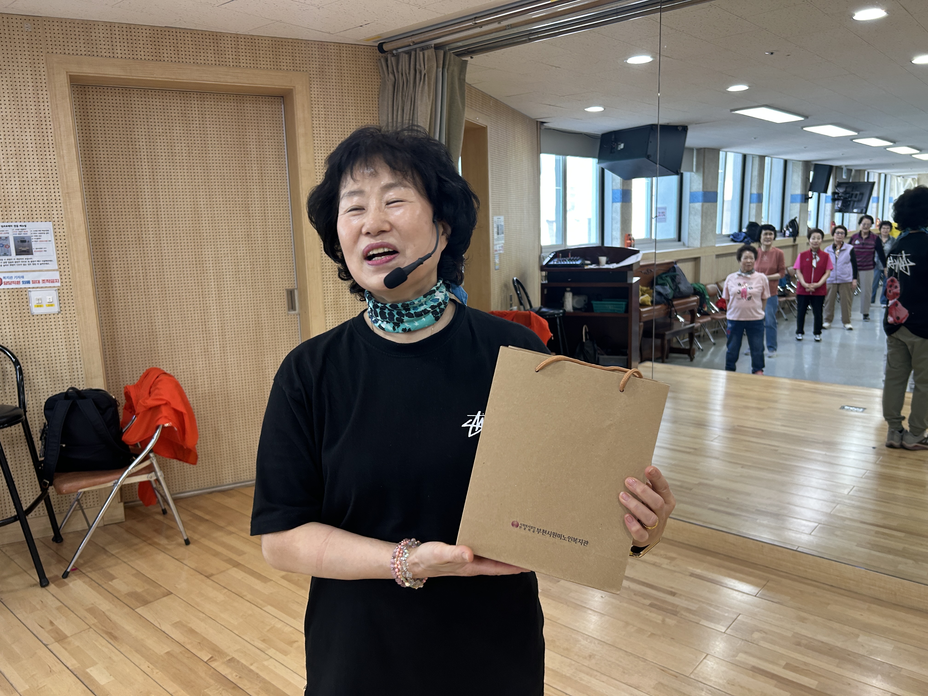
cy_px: 348
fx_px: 697
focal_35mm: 26
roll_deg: +0.7
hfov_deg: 67.3
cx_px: 464
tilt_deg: -7.0
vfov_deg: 53.1
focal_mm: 5.7
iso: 125
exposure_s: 1/120
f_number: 1.5
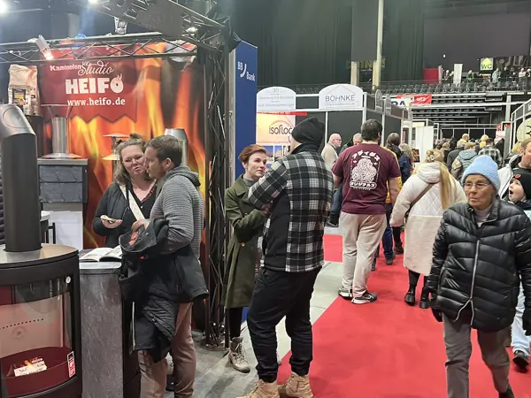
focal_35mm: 26
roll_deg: -0.4
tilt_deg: -5.1
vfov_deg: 53.1
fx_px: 399
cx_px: 266
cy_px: 199
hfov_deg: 67.3
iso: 80
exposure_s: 1/50
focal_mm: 5.7
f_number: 1.5
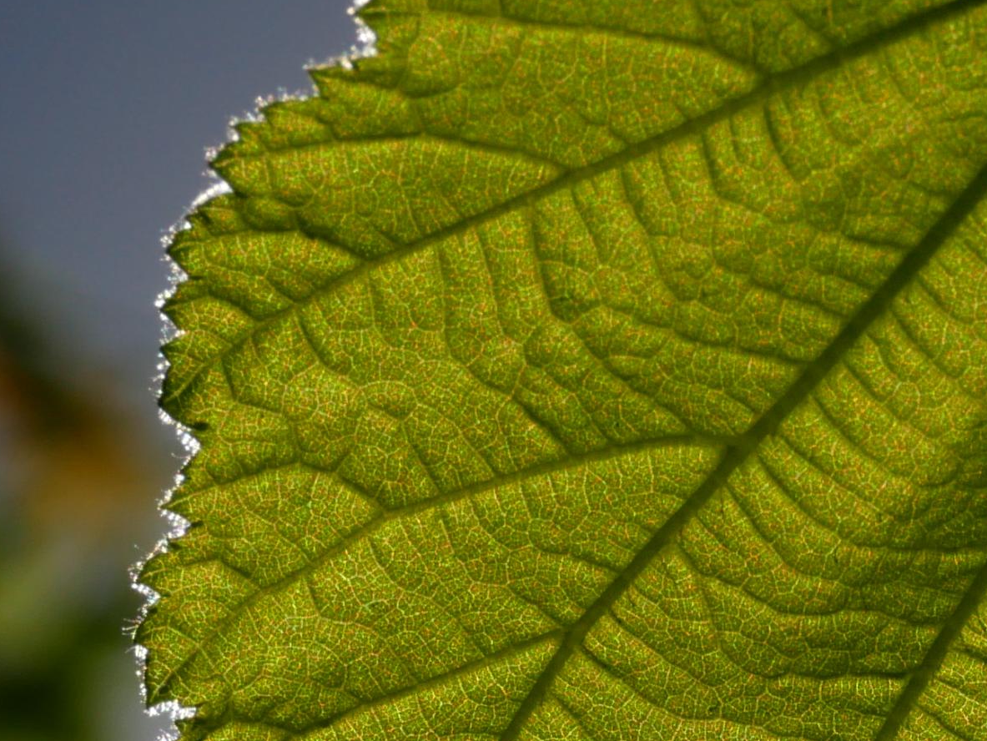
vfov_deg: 6.5
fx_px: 6474
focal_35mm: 227
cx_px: 1224
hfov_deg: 8.6
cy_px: 758
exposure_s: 1/1600
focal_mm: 32
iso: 200
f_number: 9
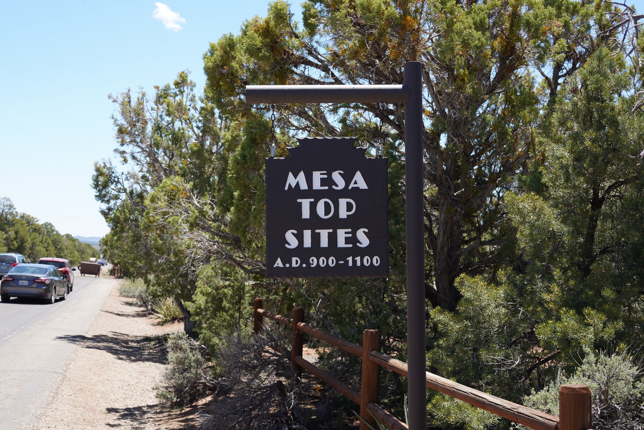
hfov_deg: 45.4
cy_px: 215
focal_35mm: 43
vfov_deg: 31.2
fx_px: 769
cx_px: 322
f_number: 9
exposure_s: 1/100
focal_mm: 43
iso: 100
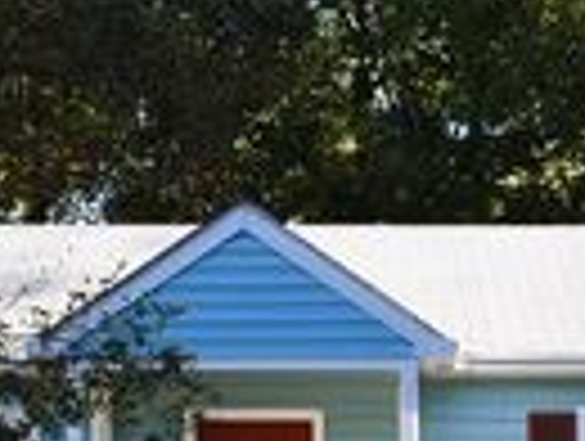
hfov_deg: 14.7
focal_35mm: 133
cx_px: 500
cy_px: 385
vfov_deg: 11.1
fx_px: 2252
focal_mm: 24
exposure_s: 1/250
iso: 400
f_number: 8
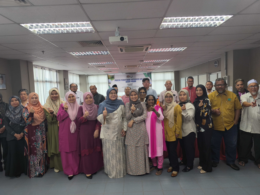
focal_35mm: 23
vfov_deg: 58.9
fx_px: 173
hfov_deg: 73.9
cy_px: 98
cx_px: 130
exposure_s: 1/100
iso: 80
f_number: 1.6
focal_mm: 6.57
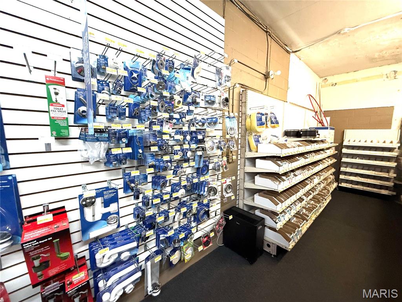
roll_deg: +1.8
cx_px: 201
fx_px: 163
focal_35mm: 14
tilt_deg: -5.2
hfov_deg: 102.1
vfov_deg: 85.7
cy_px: 151
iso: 160
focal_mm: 2.22
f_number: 2.2
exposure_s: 1/60
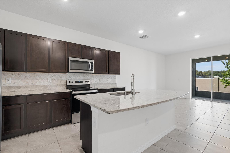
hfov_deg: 100.4
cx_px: 115
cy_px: 76
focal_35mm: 15
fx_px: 96
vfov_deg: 77.3
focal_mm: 10
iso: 100
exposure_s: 1/1.67
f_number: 7.1
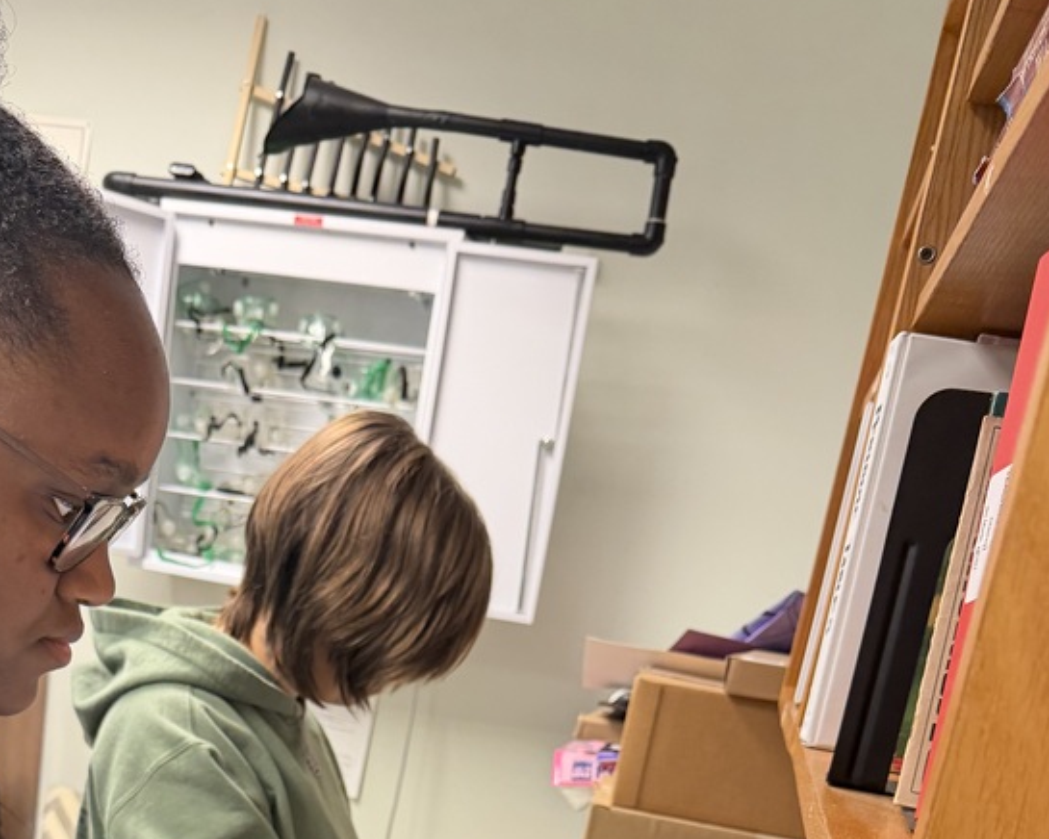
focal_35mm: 44
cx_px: 346
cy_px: 956
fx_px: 1366
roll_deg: -9.2
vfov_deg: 30.1
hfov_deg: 41.4
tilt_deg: -16.8
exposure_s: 1/60
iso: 250
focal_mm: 6.76
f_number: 1.78
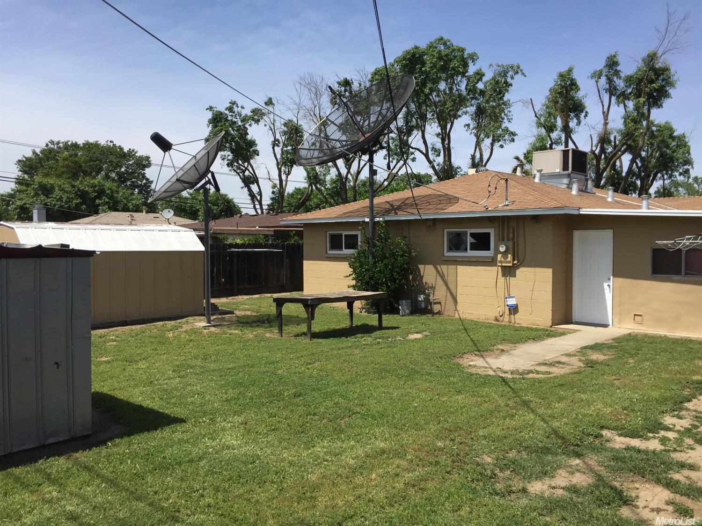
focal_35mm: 29
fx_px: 588
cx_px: 351
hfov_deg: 61.7
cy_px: 263
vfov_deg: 48.2
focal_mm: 4.15
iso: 32
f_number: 2.2
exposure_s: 1/2475
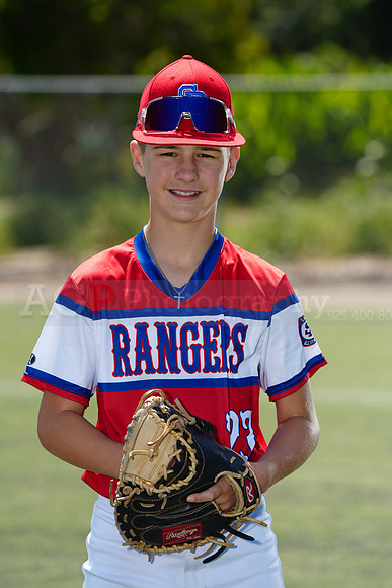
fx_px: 3264
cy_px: 294
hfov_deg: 6.9
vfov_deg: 10.3
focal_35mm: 200
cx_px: 196
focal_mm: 200
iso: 50
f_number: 5
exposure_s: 1/250
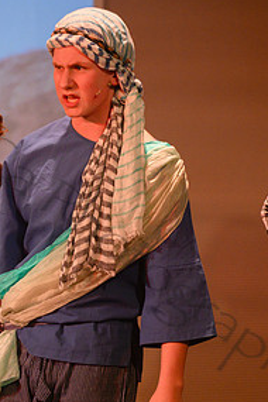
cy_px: 208
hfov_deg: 2.7
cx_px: -69
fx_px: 5639
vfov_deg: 4.1
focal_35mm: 505
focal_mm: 200
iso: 640
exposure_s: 1/200
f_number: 2.8
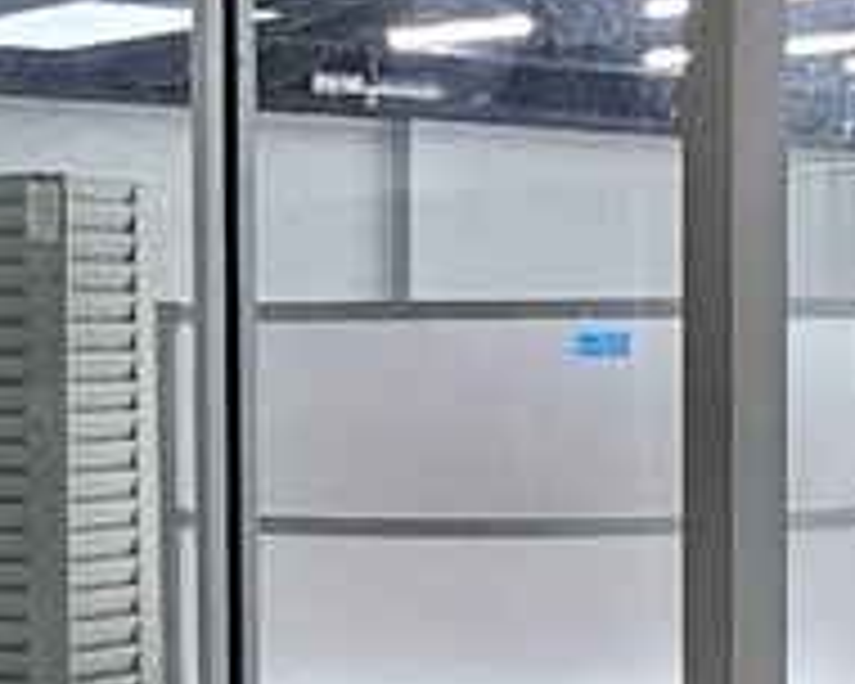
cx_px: 598
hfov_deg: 17.9
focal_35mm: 107
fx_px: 2708
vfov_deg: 14.3
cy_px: 549
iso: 125
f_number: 2.2
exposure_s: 1/60
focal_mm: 1.7
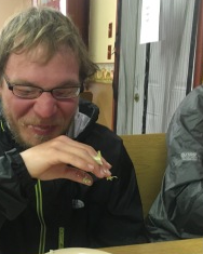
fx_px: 330
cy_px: 134
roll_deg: +1.1
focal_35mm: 44
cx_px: 17
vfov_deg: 42.0
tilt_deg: -11.7
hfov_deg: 32.3
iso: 200
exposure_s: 1/15
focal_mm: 4.15
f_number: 2.2
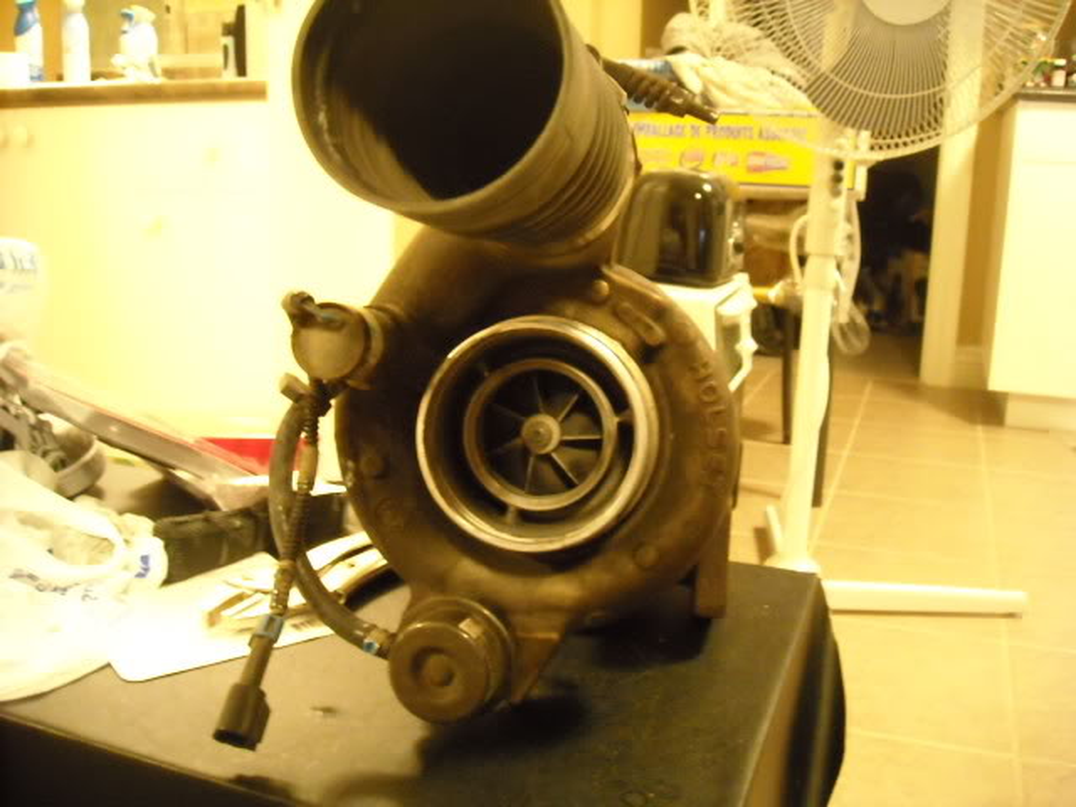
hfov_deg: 52.6
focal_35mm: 35
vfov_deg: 40.7
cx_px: 538
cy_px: 404
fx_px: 1088
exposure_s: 1/5
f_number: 2.8
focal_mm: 5.7
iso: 800
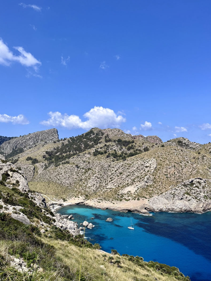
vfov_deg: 61.5
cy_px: 155
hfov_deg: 48.2
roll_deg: +2.5
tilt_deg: -0.9
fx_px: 236
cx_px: 108
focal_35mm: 29
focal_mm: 5.1
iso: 50
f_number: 1.6
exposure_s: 1/4016
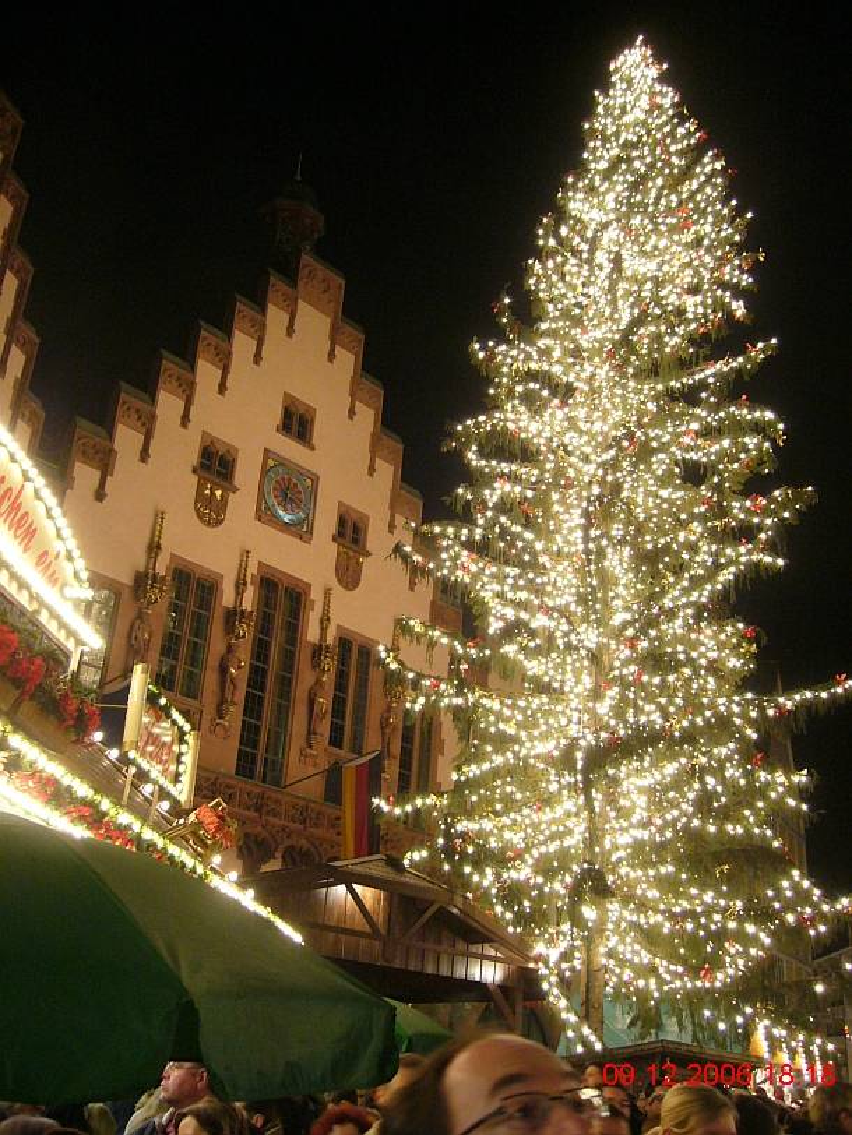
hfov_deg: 40.7
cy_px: 568
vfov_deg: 52.6
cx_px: 426
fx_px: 1148
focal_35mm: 35
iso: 200
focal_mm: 5.8
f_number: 2.8
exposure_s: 1/10
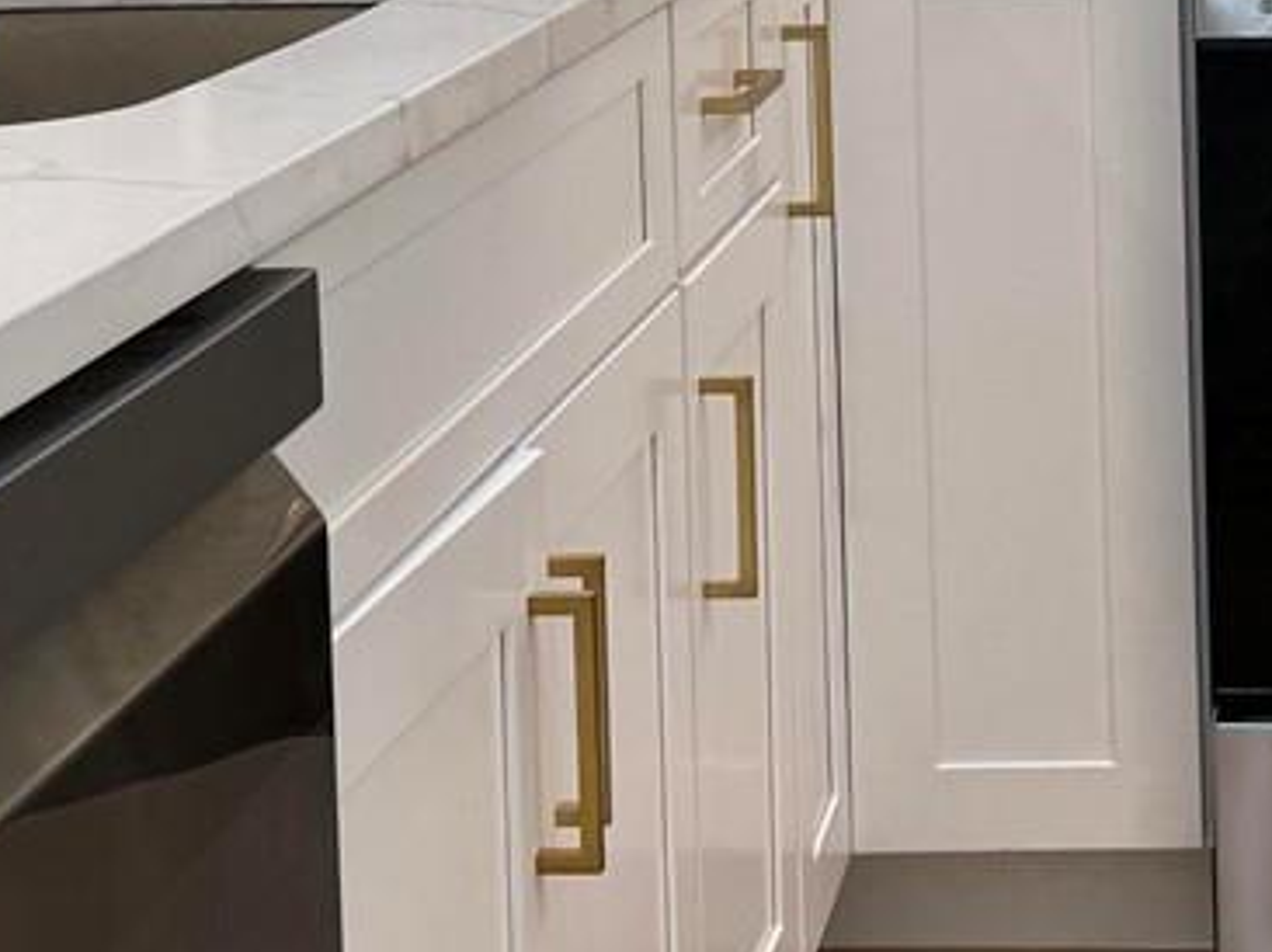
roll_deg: +0.7
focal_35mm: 105
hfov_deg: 18.5
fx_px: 3856
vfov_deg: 13.6
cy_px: -236
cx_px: 1067
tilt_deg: -3.3
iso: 100
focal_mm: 6.76
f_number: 1.78
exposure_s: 1/120
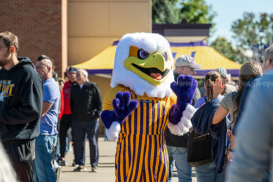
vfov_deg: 8.8
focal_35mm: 156
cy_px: 95
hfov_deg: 13.2
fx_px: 1183
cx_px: 148
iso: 160
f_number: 4.5
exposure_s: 1/800
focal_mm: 135
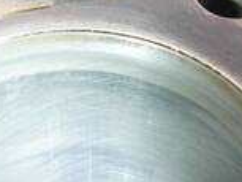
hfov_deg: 22.1
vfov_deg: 16.4
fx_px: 616
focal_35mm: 88
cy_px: 193
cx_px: 81
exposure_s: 1/60
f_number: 3.5
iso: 1600
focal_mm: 14
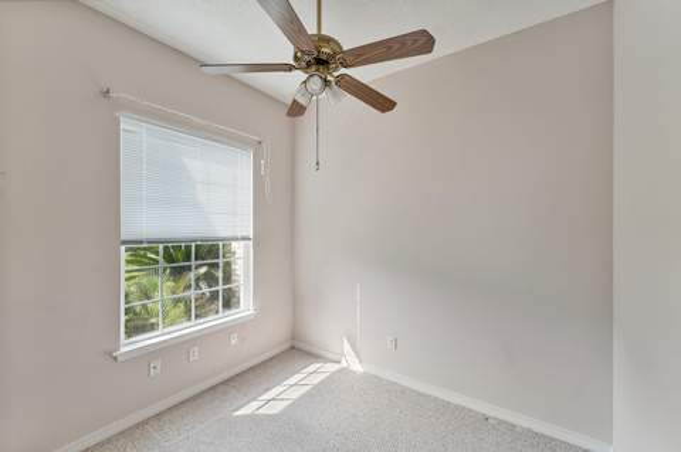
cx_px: 340
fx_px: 278
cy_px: 226
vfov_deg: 78.3
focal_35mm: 15
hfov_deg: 101.6
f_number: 5
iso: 250
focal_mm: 14.7
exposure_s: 1/15
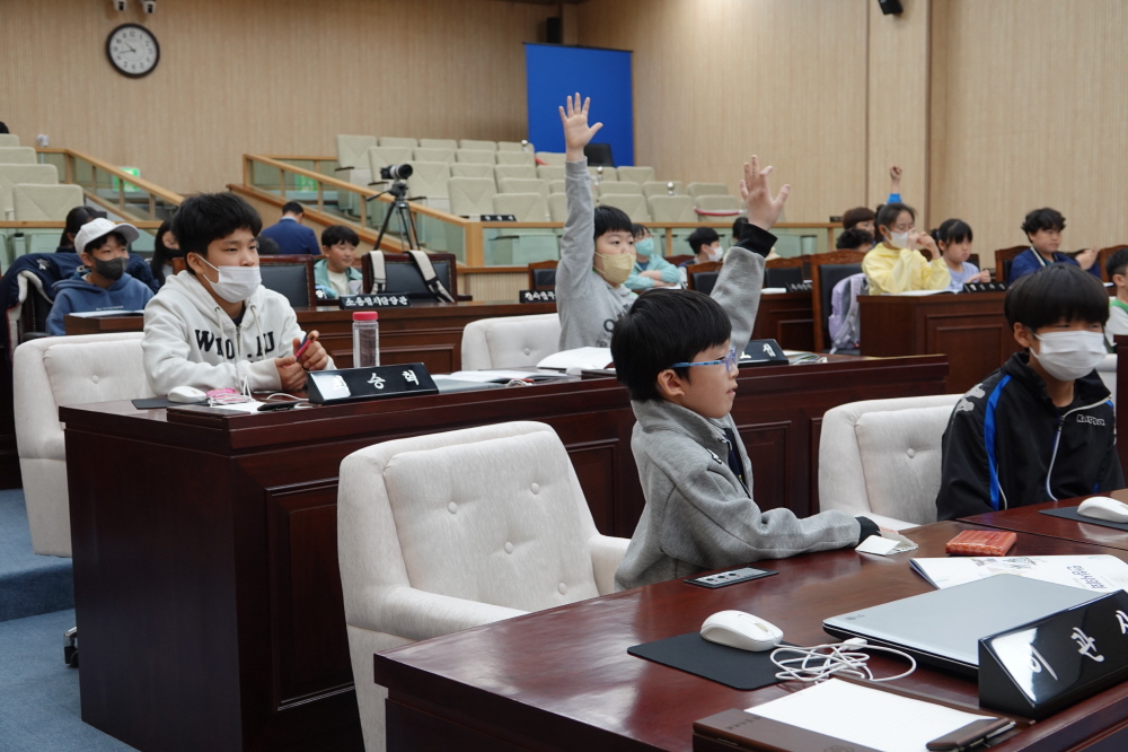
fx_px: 1253
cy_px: 376
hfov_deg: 48.5
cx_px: 564
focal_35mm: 40
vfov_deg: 33.4
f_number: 3.2
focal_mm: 14.65
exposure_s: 1/40
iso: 160
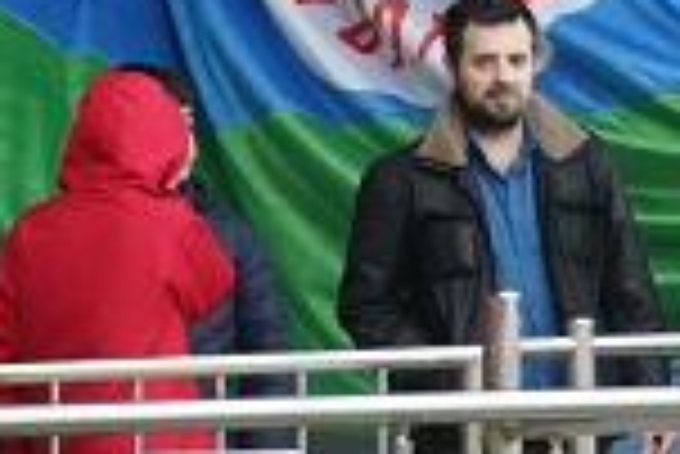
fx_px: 12025
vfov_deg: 2.2
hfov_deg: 3.2
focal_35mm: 636
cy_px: -427
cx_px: 1243
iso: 12800
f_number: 5
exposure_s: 1/2000
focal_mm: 160
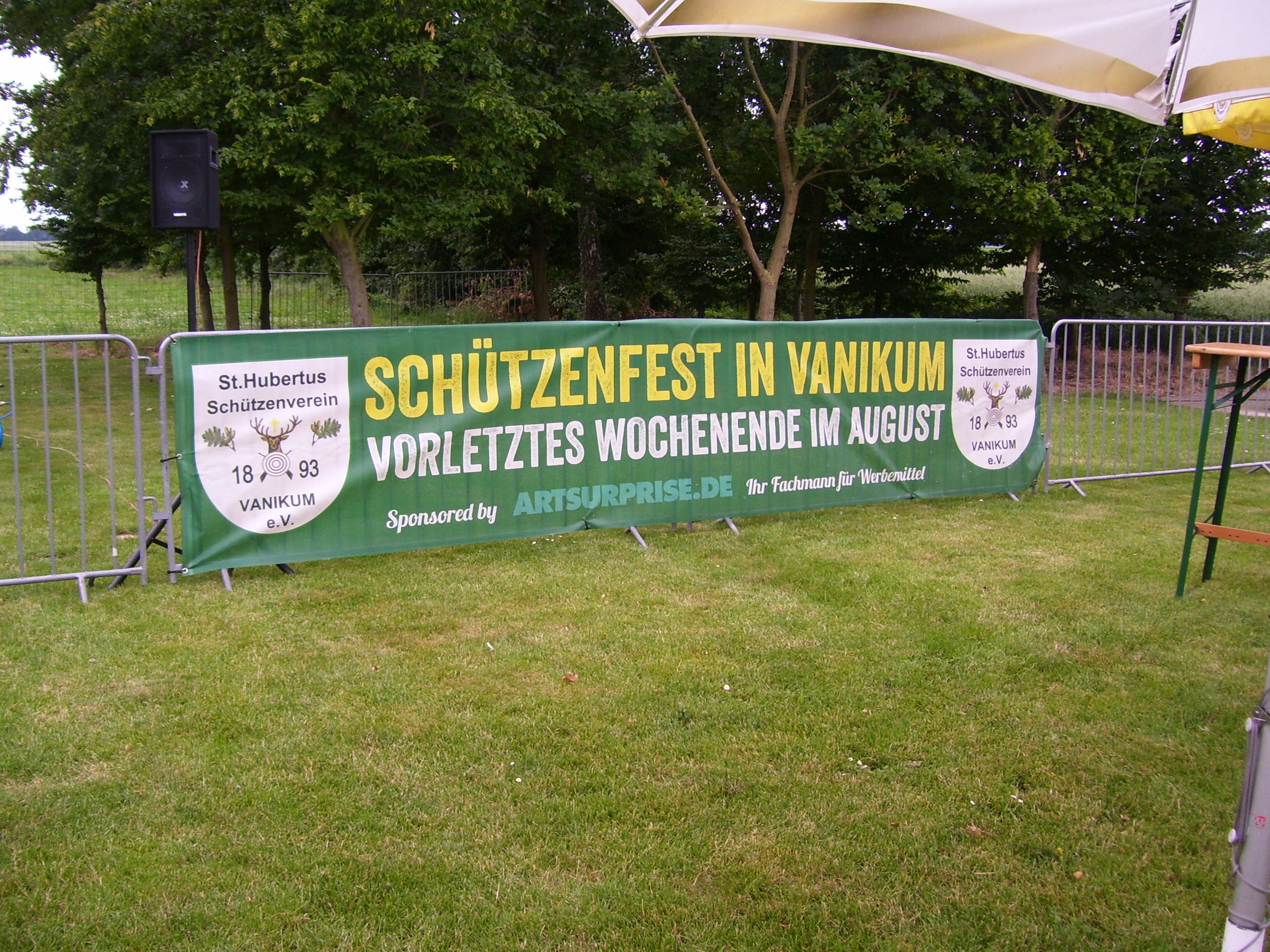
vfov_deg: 38.7
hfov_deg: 50.1
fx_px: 1357
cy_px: 476
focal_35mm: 37
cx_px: 635
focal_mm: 6
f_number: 2.7
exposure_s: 1/500
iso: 80
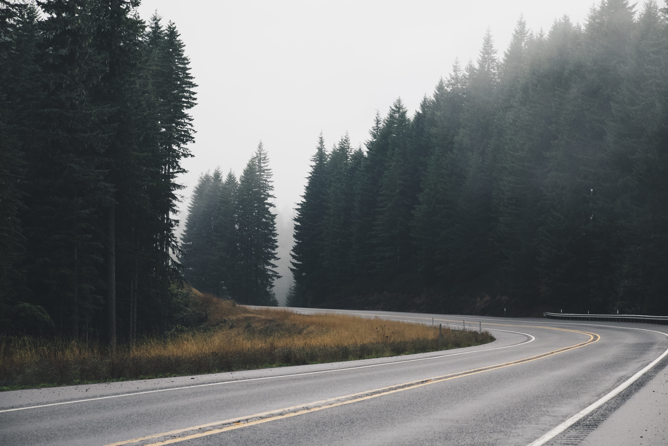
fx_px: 1540
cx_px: 334
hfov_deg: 24.5
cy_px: 223
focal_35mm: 83
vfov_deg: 16.5
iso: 1600
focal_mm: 55
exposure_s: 1/500
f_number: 6.4
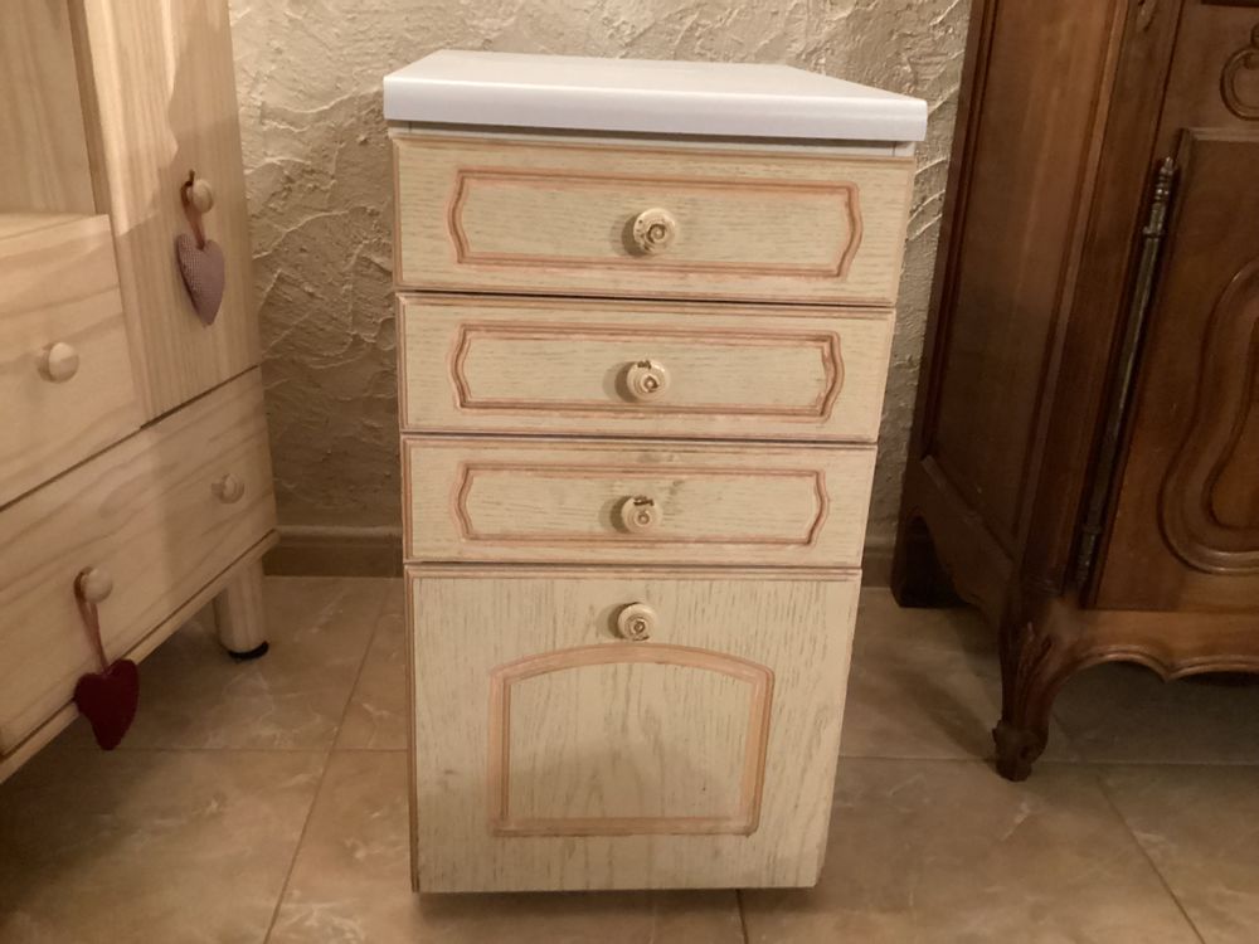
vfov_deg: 45.4
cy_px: 472
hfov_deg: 58.4
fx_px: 1127
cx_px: 630
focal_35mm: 31
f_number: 2.4
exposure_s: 1/20
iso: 640
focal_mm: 3.3
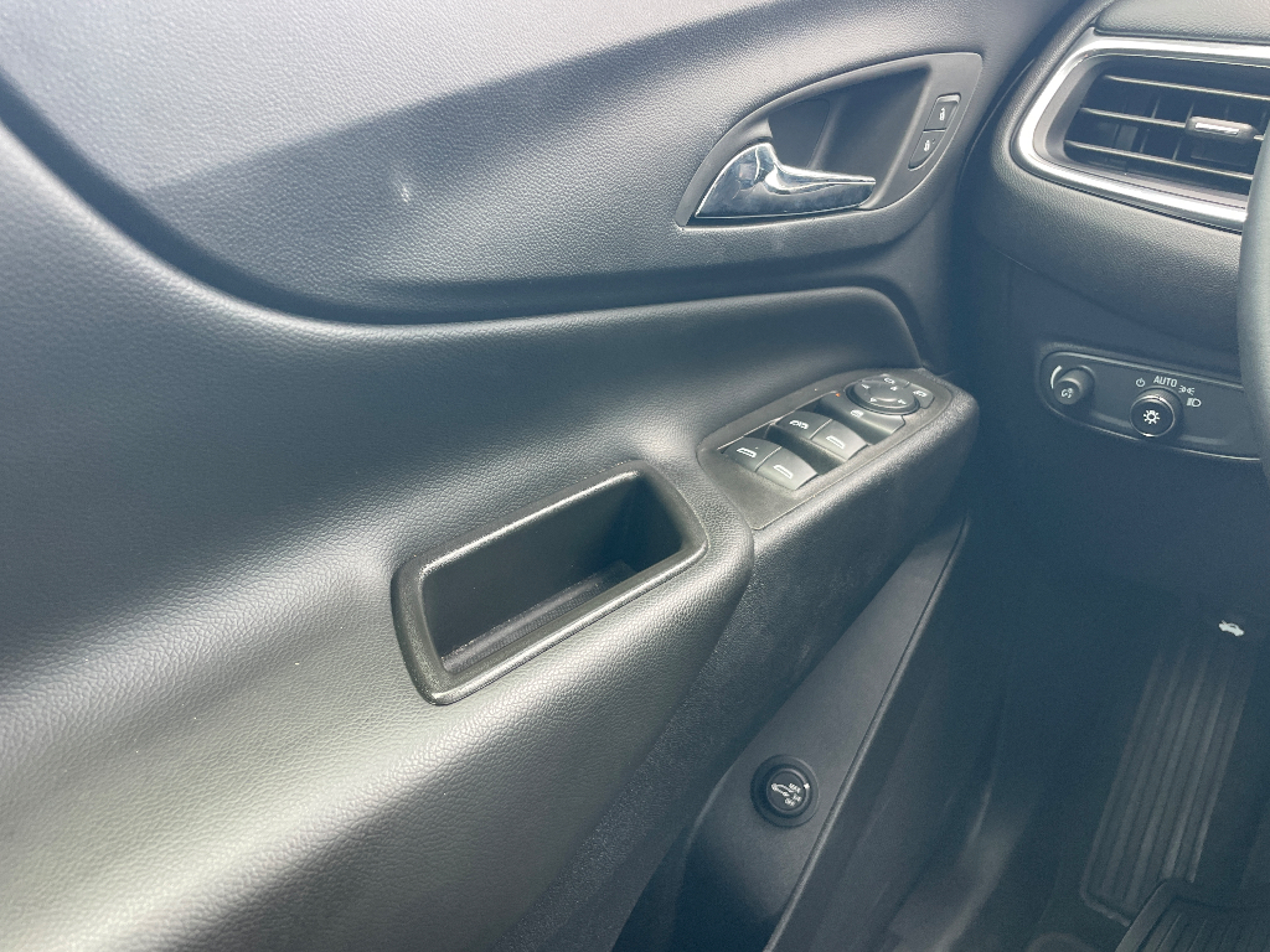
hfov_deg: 67.3
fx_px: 954
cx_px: 635
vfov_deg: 53.1
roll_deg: +1.6
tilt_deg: -25.7
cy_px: 476
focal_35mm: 26
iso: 100
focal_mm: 4.2
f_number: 1.6
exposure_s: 1/121
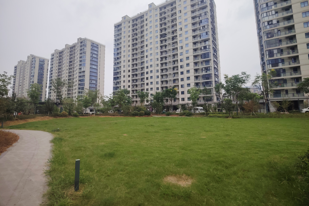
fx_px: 215
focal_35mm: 25
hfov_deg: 71.5
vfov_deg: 51.2
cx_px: 154
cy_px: 94
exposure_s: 1/742
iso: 100
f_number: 1.75
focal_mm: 5.25
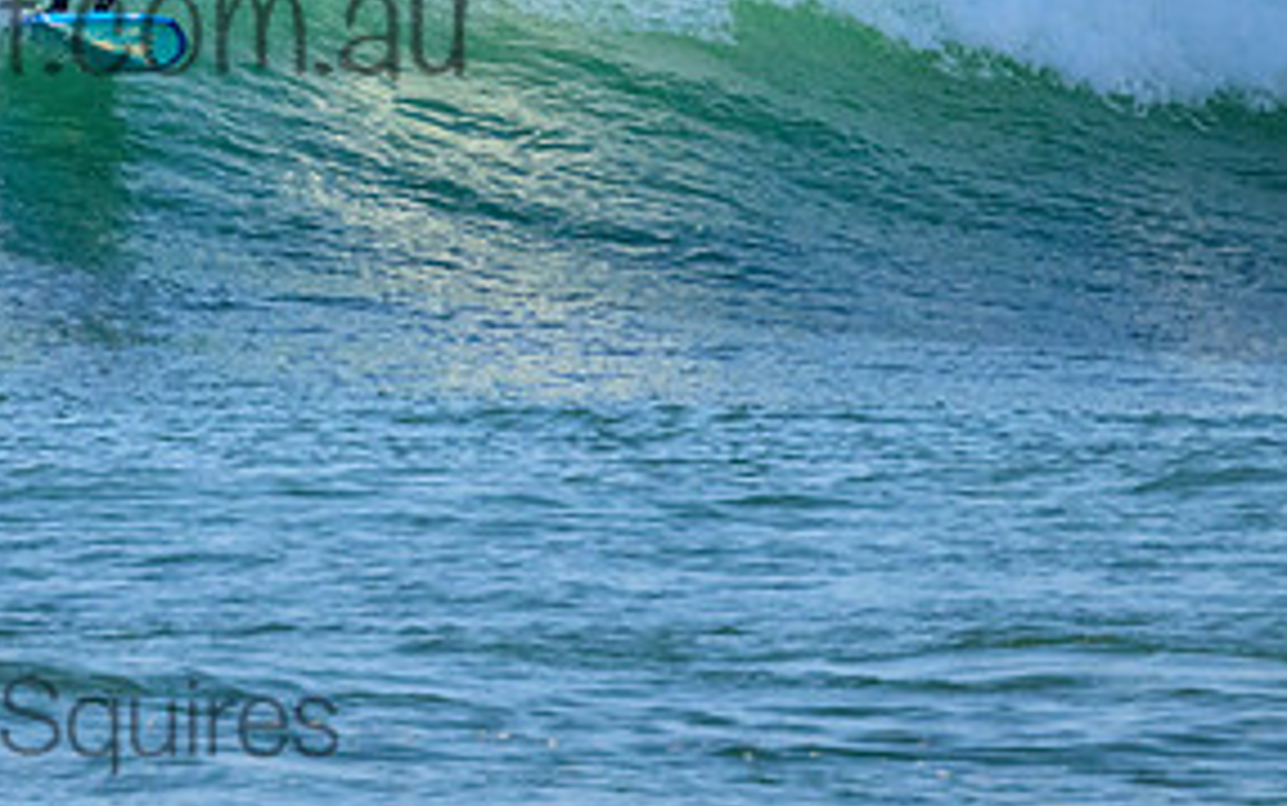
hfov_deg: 1.2
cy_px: -29
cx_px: -9
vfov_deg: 0.8
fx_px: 59861
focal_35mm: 1706
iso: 3600
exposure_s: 1/2000
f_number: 11
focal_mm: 800
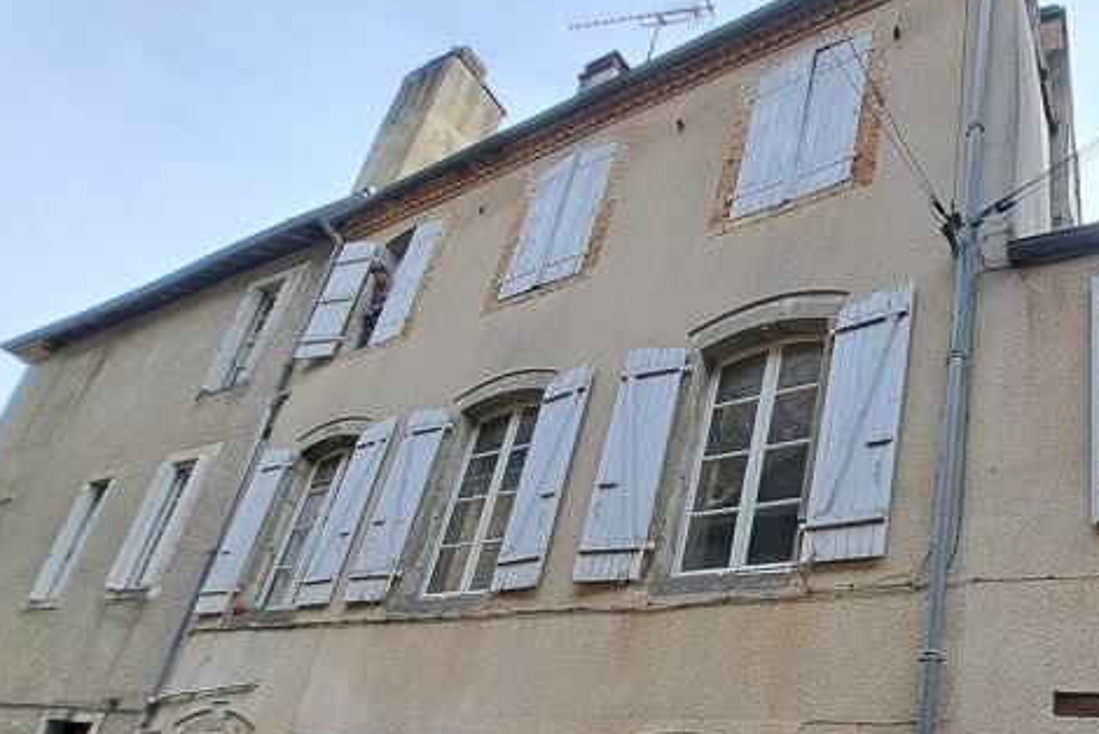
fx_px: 703
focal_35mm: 23
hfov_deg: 69.0
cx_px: 872
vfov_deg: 51.3
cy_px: 601
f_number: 2.2
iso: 50
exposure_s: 1/476
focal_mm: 1.74
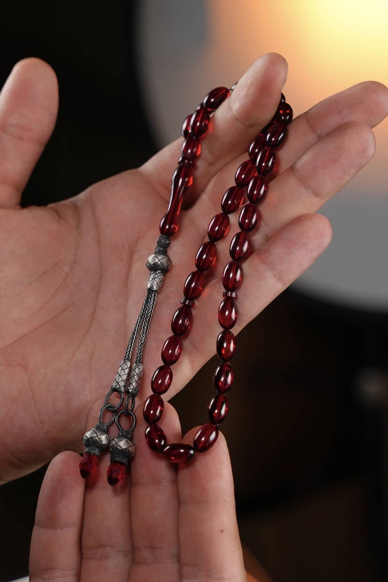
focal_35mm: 70
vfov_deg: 28.8
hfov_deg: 19.5
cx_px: 194
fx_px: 1132
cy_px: 291
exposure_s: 1/125
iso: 1000
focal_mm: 70
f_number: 5.6
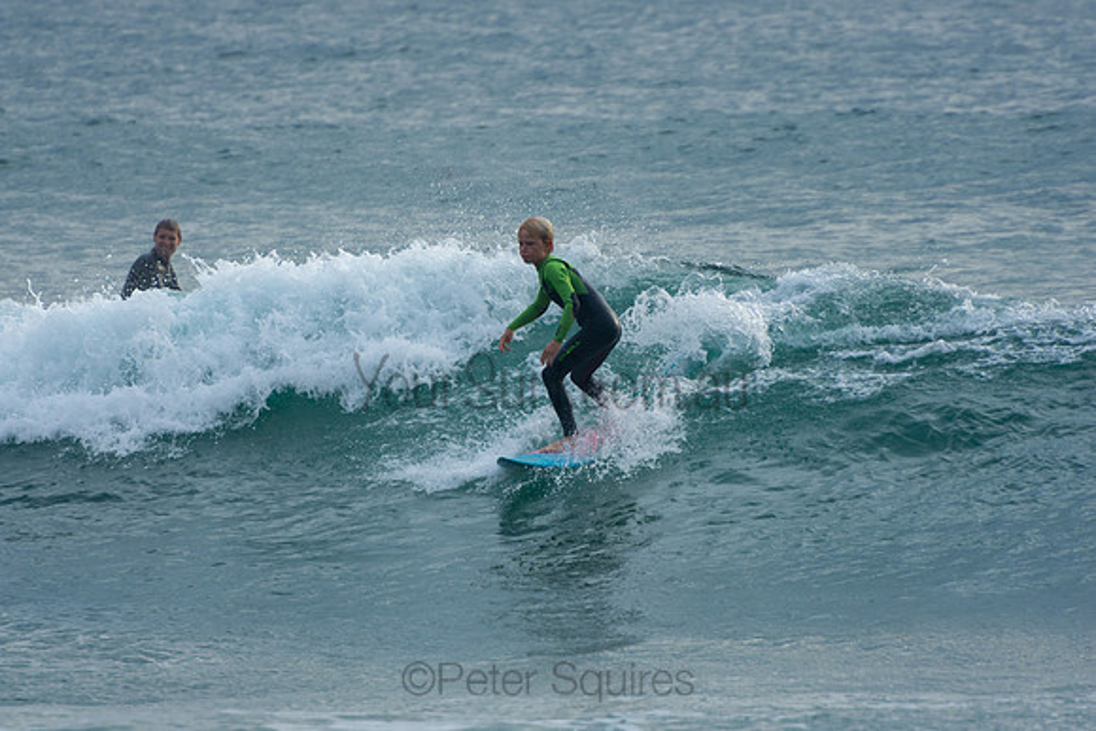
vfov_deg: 2.3
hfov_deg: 3.4
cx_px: 548
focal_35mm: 600
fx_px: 18270
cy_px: 366
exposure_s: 1/400
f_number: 5.6
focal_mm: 400
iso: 220
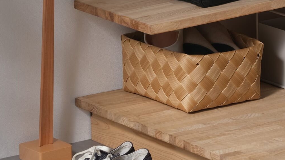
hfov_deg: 6.7
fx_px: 2426
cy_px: -38
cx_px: 215
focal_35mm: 321
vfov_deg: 3.8
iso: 160
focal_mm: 80.4
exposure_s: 1/80
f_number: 8
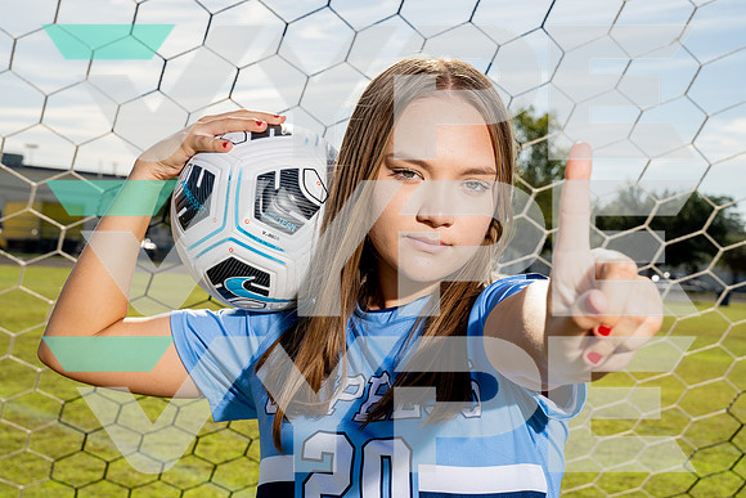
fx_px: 1409
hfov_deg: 29.6
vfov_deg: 20.0
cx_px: 373
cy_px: 249
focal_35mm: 68
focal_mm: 68
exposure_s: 1/250
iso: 200
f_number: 11
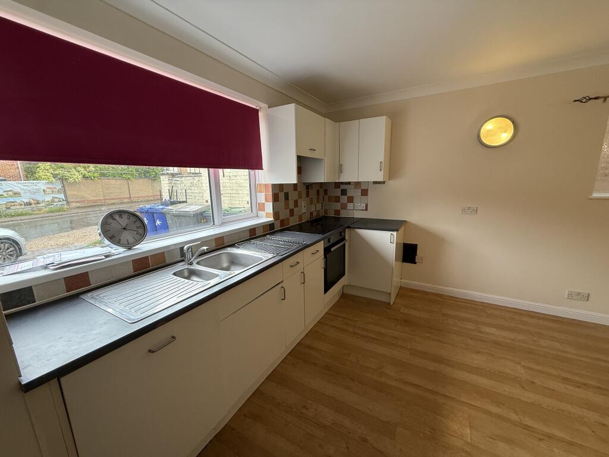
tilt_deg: -10.7
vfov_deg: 85.7
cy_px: 228
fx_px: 246
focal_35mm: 14
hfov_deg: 102.1
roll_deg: +1.5
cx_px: 304
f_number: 2.2
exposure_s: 1/100
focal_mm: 2.22
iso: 125
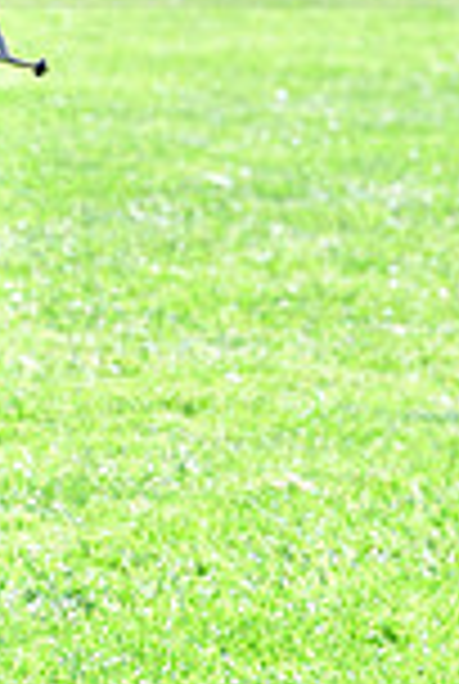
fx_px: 10870
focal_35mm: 571
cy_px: -135
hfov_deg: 2.4
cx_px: -385
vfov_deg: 3.6
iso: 400
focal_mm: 100
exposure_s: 1/500
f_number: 6.3
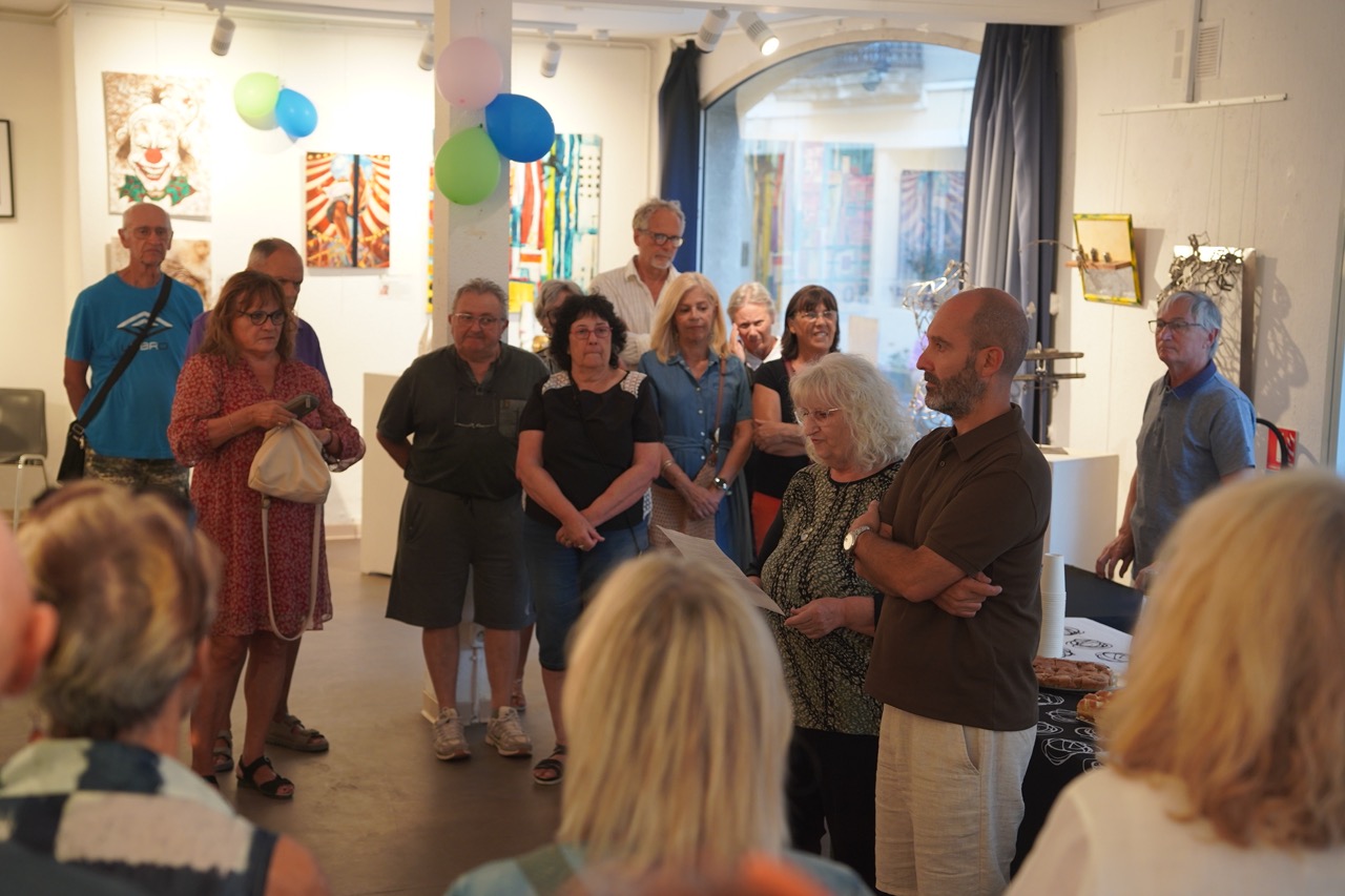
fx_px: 2069
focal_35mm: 55
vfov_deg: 24.4
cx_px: 672
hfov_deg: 36.0
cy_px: 448
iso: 1000
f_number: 4
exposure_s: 1/160
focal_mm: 55.4
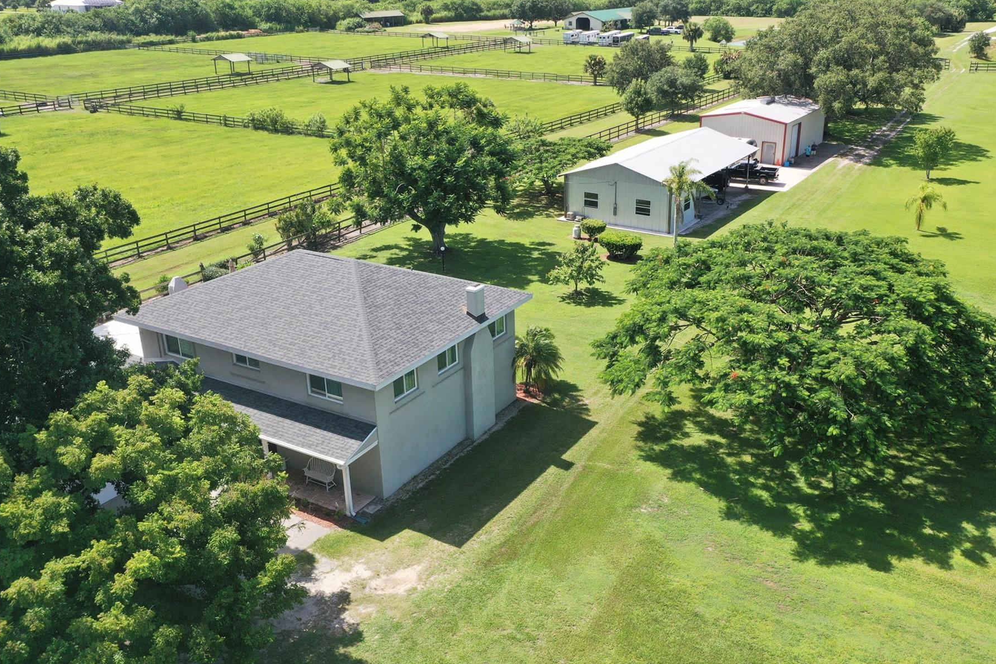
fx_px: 885
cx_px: 561
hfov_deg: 58.5
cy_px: 341
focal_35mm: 32
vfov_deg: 41.1
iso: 100
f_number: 5.6
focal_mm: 10.26
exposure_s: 1/320
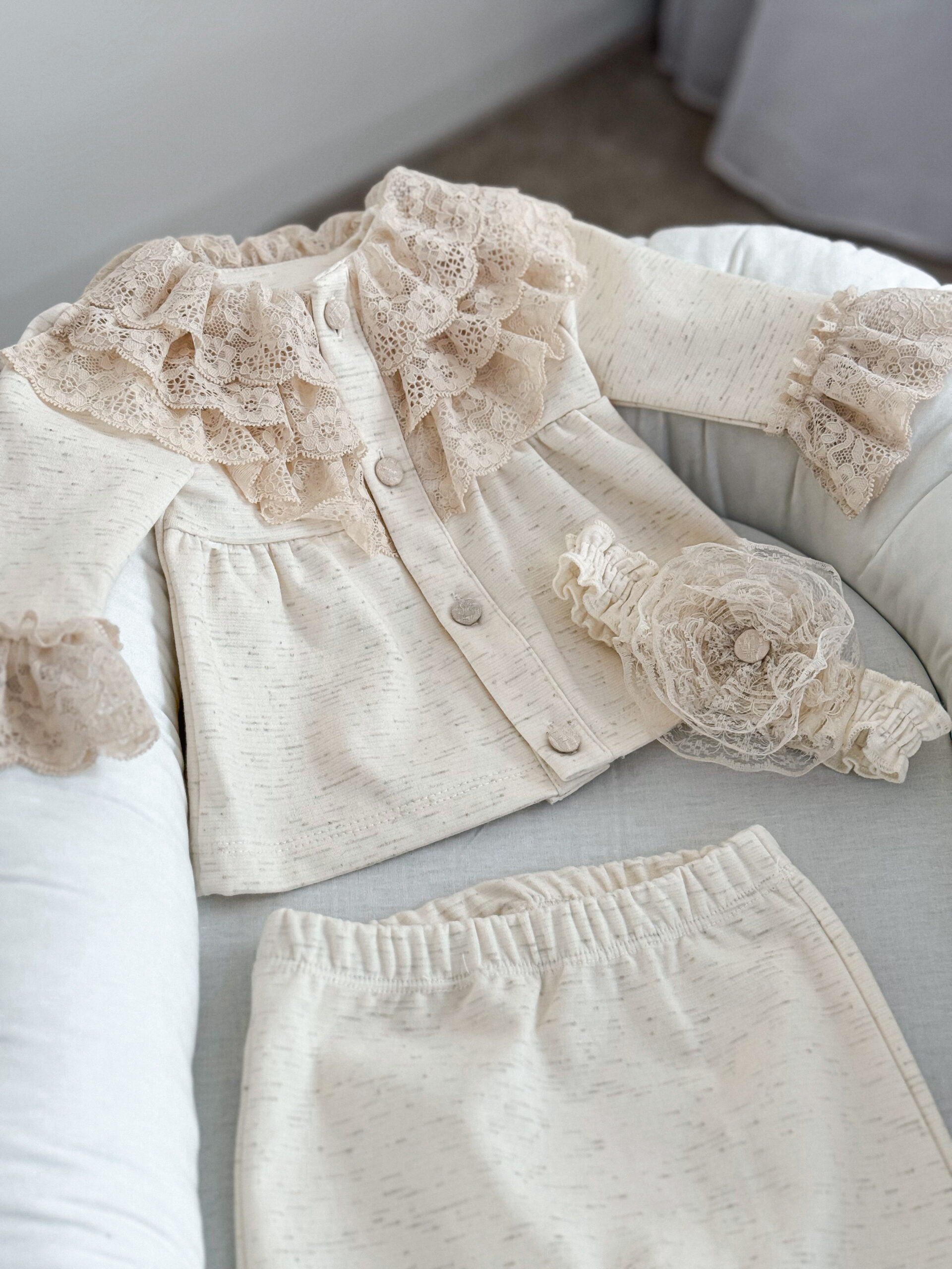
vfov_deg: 39.7
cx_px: 476
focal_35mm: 48
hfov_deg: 30.3
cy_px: 634
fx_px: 1760
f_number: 1.8
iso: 64
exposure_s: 1/530
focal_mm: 6.76
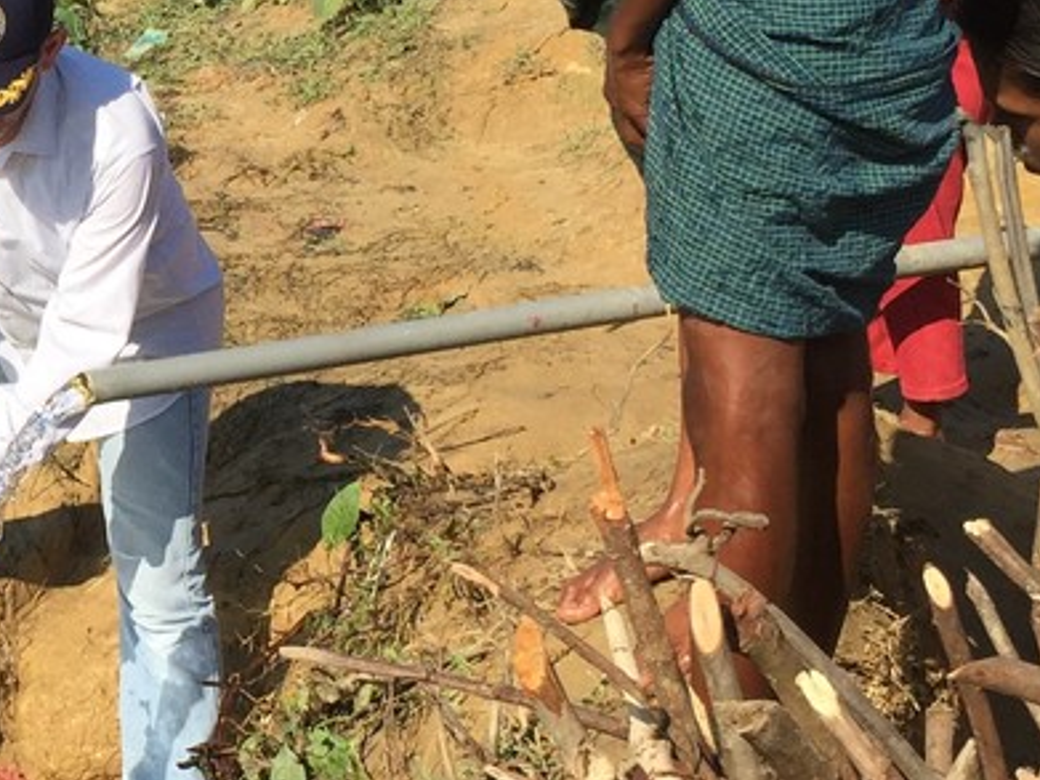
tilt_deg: -16.4
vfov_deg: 16.6
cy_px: 362
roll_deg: -2.4
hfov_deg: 21.3
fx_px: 2673
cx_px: 27
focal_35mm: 89
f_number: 2.2
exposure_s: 1/2083
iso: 32
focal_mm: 4.15
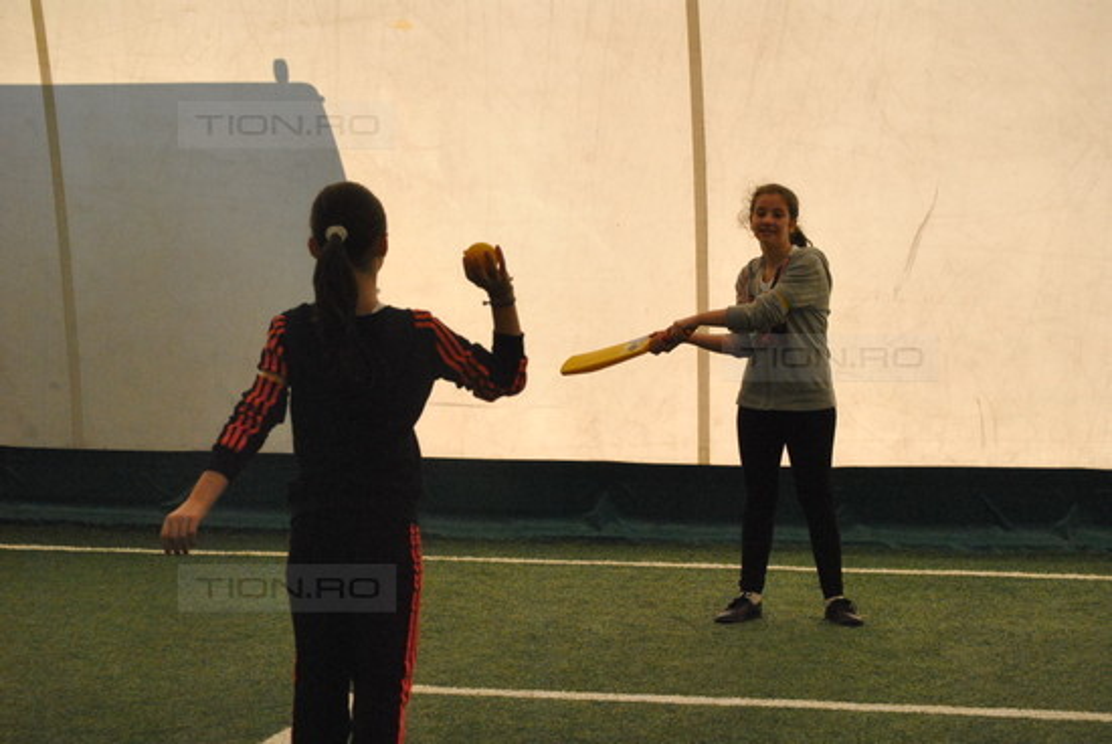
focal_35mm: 90
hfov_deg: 22.6
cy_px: 372
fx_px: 2783
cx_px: 556
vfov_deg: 15.2
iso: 1600
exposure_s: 1/640
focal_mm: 60
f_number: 6.3
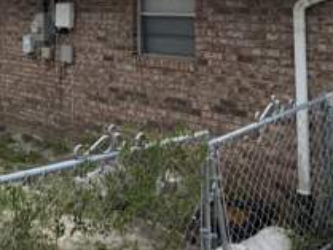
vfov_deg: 24.8
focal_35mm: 55
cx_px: 99
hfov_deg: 34.4
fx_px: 529
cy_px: -23
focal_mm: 6.76
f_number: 1.78
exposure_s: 1/5814
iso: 80
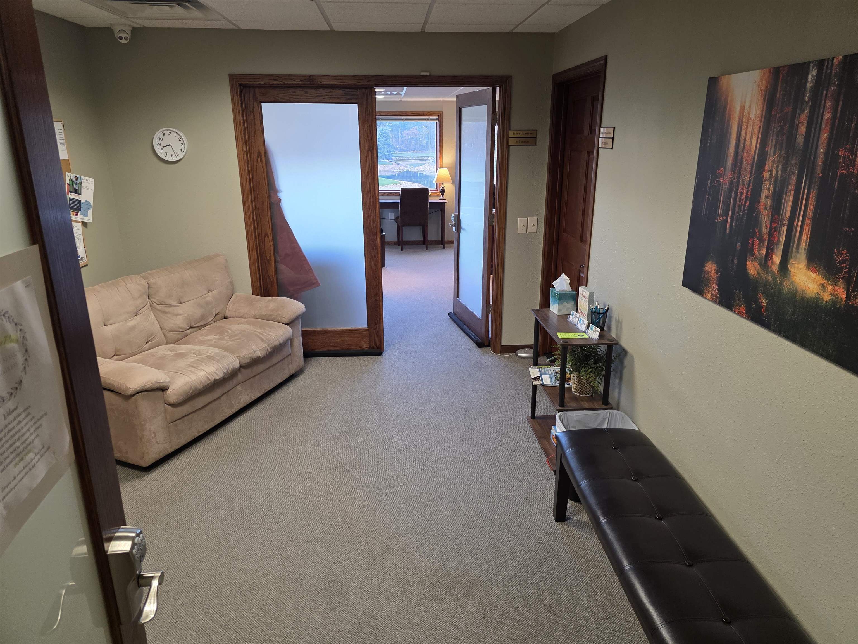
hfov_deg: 73.9
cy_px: 322
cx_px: 429
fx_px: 570
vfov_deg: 58.9
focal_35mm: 23
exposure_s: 1/120
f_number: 1.7
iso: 320
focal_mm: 6.3
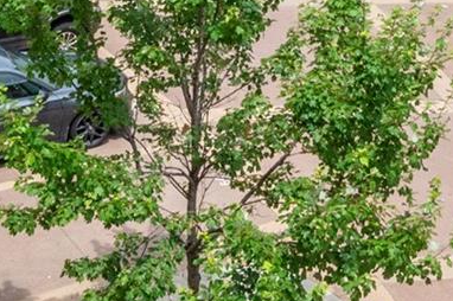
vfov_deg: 16.7
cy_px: -129
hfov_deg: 26.8
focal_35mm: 75
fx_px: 943
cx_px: 318
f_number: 18
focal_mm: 14
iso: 1250
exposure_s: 1/1000
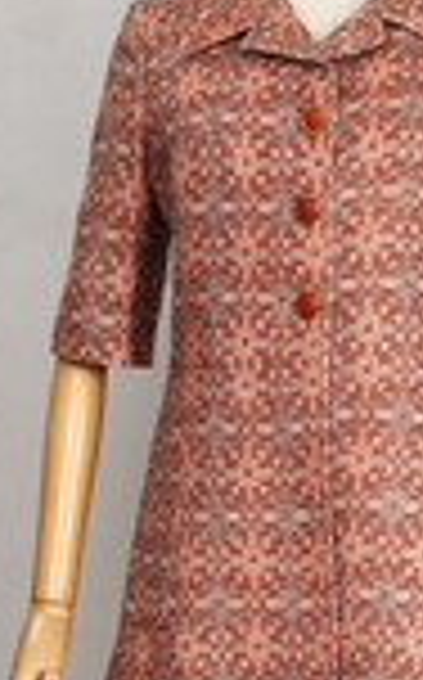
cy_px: 696
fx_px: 2331
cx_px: 299
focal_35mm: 126
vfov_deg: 16.2
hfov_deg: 10.4
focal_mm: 32
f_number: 8
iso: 320
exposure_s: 1/20
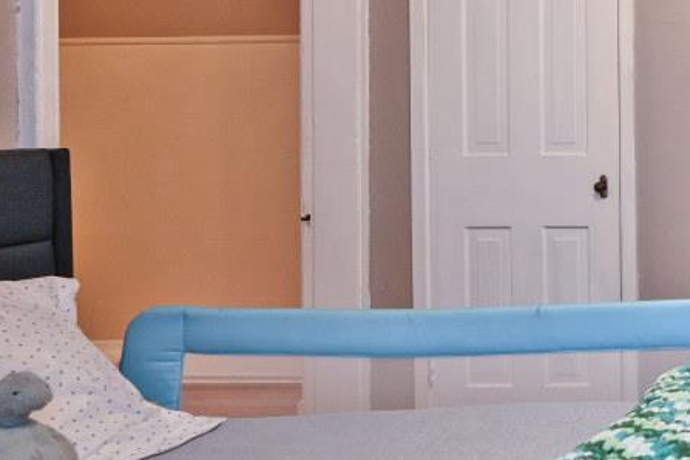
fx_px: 901
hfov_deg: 27.8
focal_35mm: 47
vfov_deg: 28.2
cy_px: 105
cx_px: 1042
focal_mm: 14
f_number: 4
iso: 800
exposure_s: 1/60
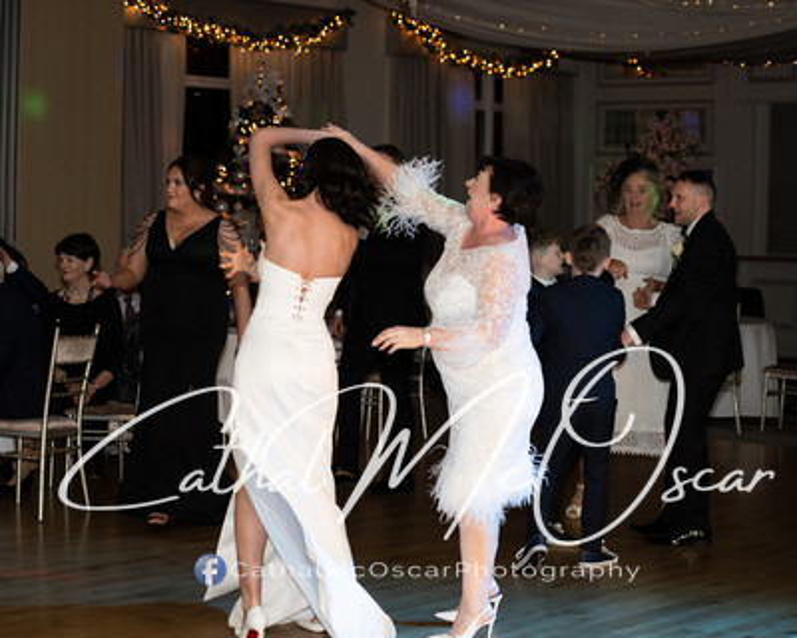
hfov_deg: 17.1
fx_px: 2656
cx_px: 343
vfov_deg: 13.7
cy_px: 319
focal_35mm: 113
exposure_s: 1/250
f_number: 2.8
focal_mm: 100
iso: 640
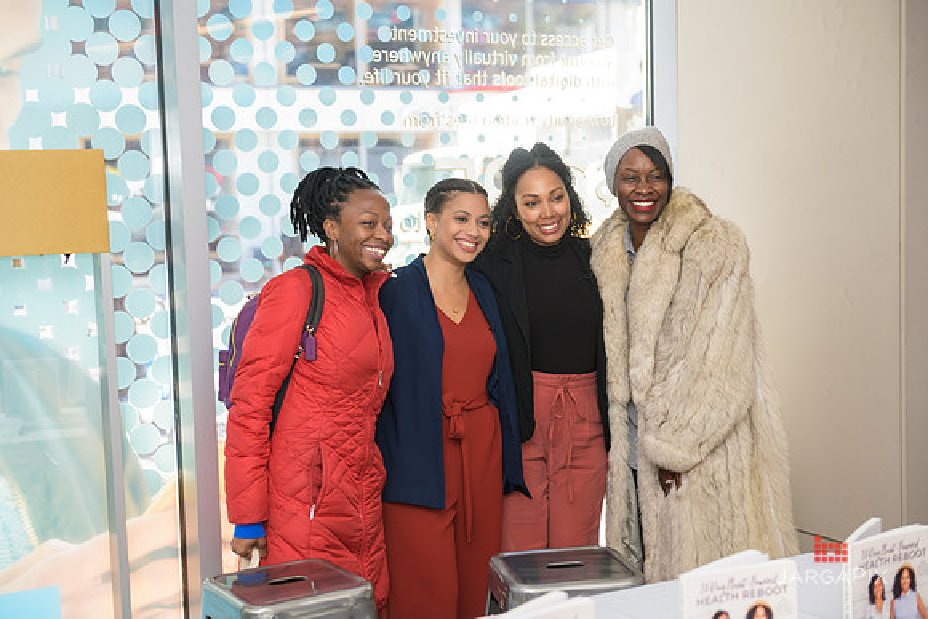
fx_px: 1341
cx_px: 464
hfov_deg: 38.2
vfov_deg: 26.0
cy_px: 310
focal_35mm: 52
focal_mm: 52
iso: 200
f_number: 3.2
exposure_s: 1/125
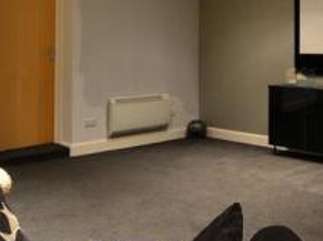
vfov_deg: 28.6
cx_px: 243
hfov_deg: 37.6
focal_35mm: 50
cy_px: 45
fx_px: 461
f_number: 13
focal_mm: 11
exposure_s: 1.6
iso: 320
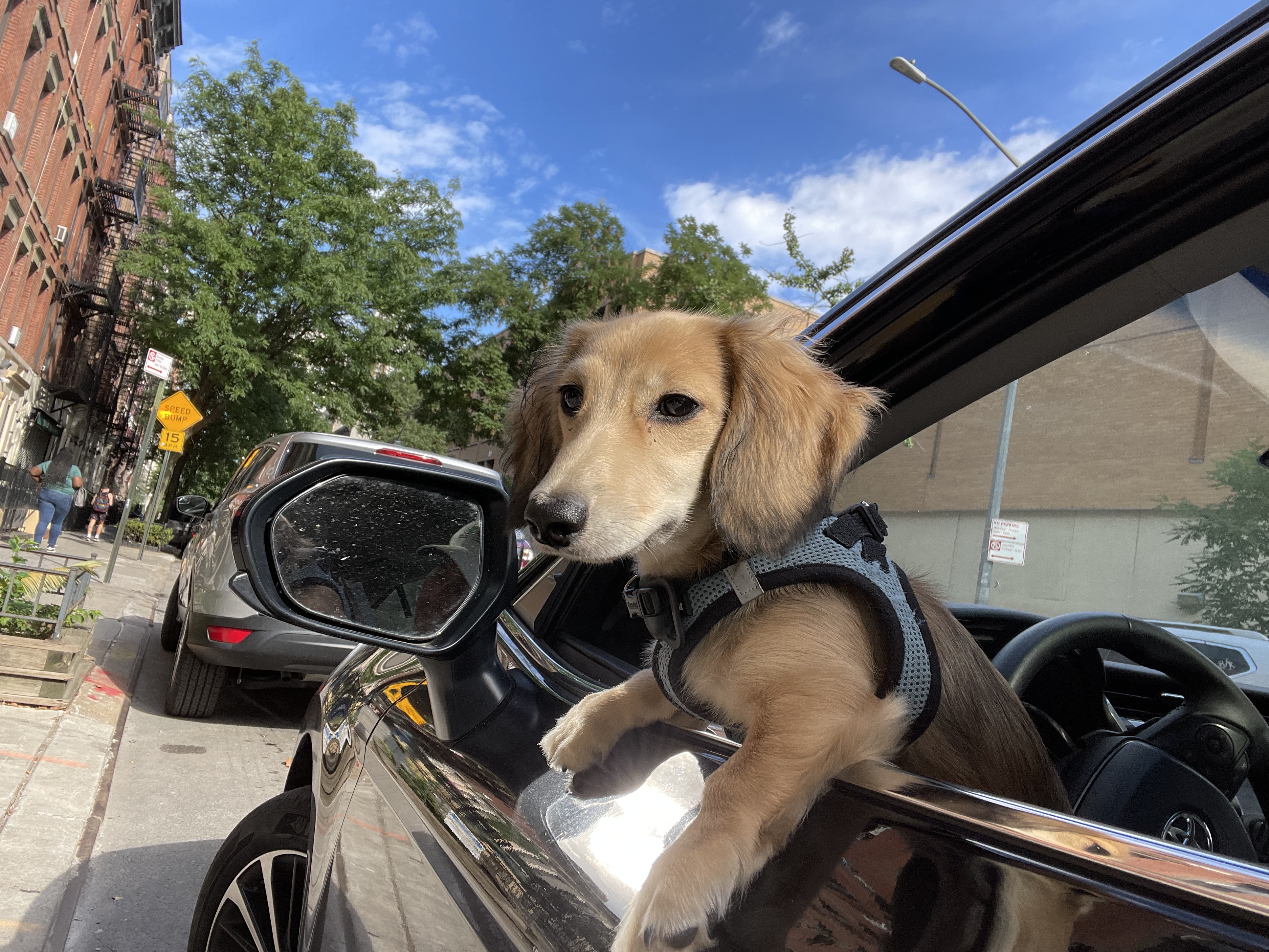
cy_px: 481
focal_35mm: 24
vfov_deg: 56.8
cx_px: 625
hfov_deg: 71.6
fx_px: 880
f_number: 2.2
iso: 25
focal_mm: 2.71
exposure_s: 1/314
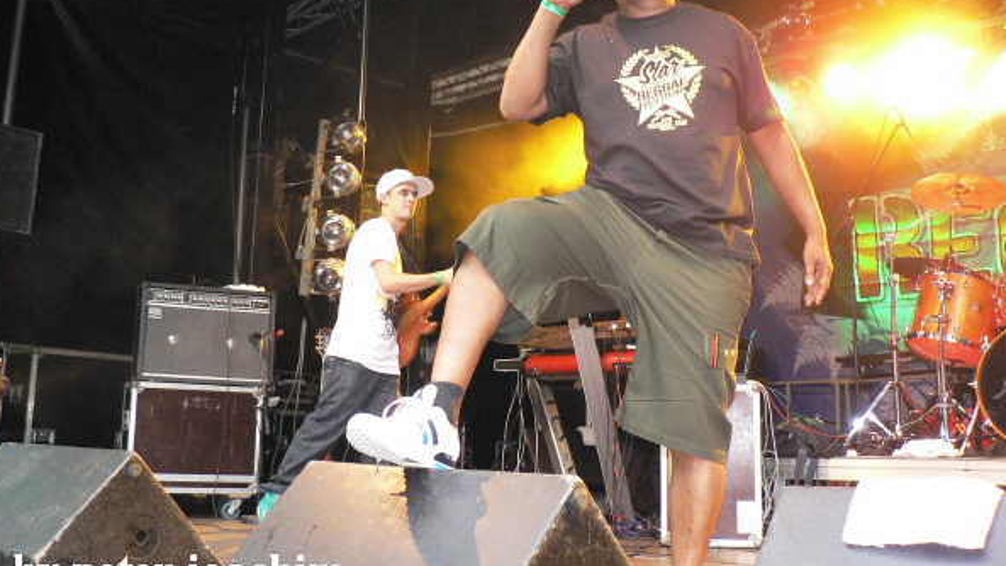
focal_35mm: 40
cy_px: 210
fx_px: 1067
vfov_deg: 29.6
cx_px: 501
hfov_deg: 50.5
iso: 400
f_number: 2.8
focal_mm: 6.1
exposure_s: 1/60
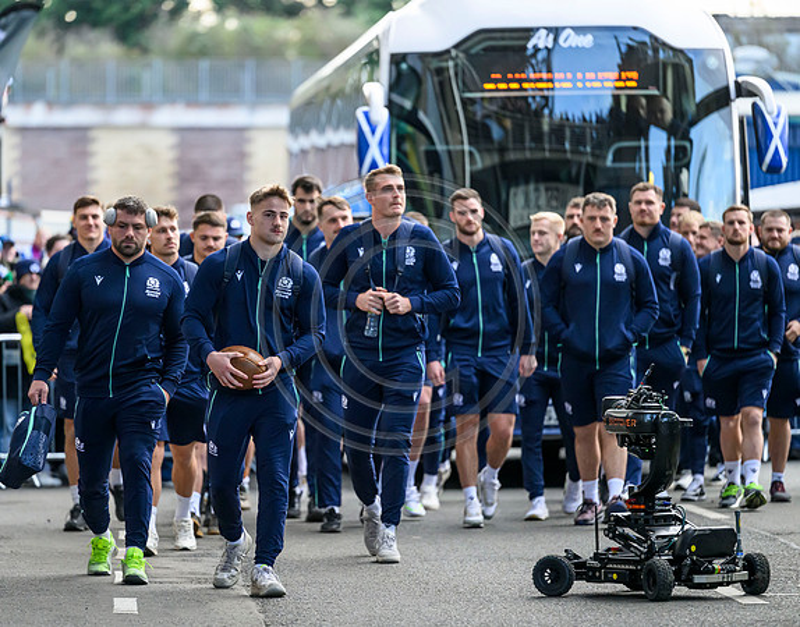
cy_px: 319
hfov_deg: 8.6
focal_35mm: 227
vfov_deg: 6.7
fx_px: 5325
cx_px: 321
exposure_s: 1/1250
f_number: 2.8
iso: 3200
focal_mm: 200
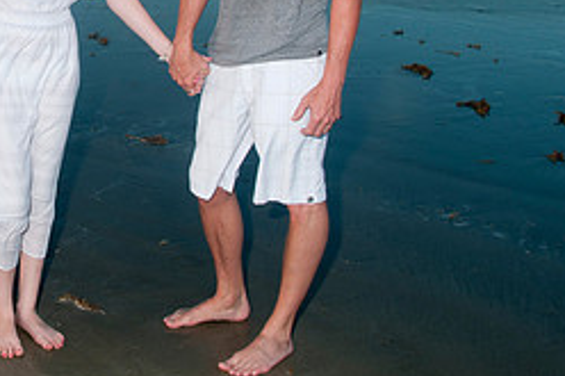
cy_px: -10
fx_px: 1019
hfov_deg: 29.6
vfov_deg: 20.2
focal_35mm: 65
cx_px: 51
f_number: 8
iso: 100
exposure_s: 1/125
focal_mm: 18
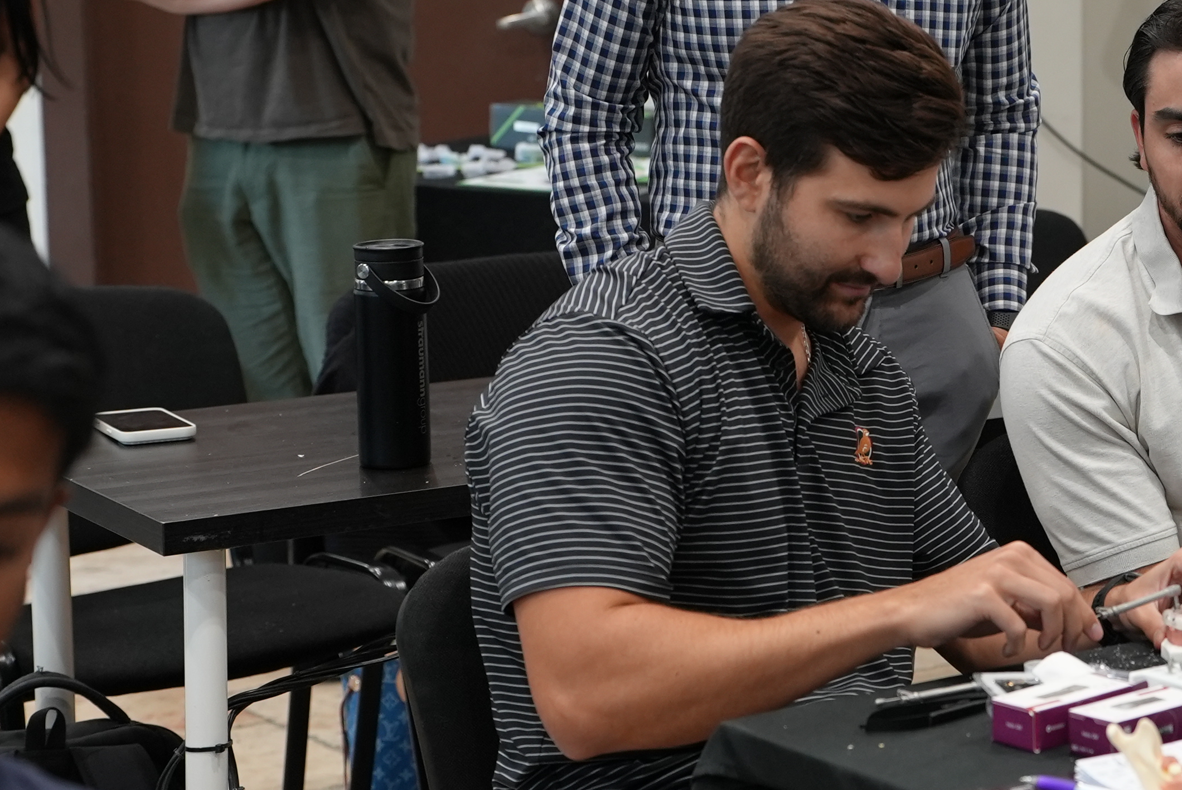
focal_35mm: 118
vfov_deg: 11.6
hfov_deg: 17.0
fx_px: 3876
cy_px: 220
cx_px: 1105
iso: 2000
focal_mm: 59
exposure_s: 1/160
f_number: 4
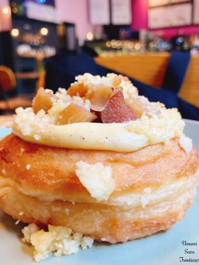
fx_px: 238
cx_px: 94
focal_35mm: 31
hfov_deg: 45.4
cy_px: 120
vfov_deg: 58.3
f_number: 1.8
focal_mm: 3.99
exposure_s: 1/50
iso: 80
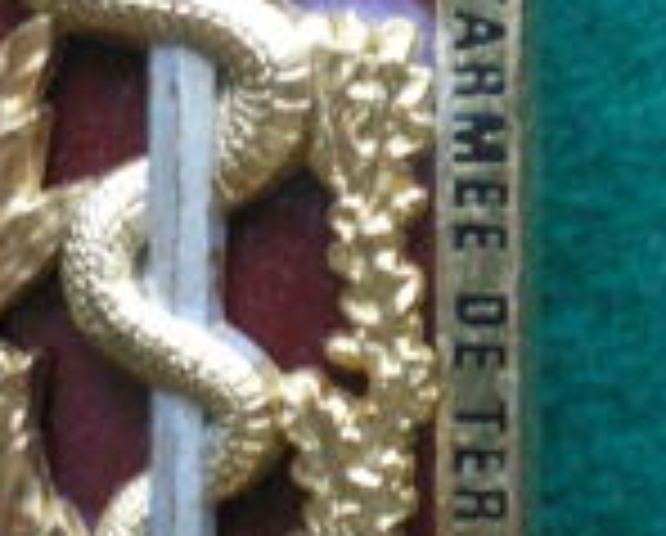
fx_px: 2370
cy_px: 221
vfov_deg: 12.9
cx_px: 248
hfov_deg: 16.0
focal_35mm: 120
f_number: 3.1
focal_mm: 6.3
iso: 400
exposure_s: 1/20
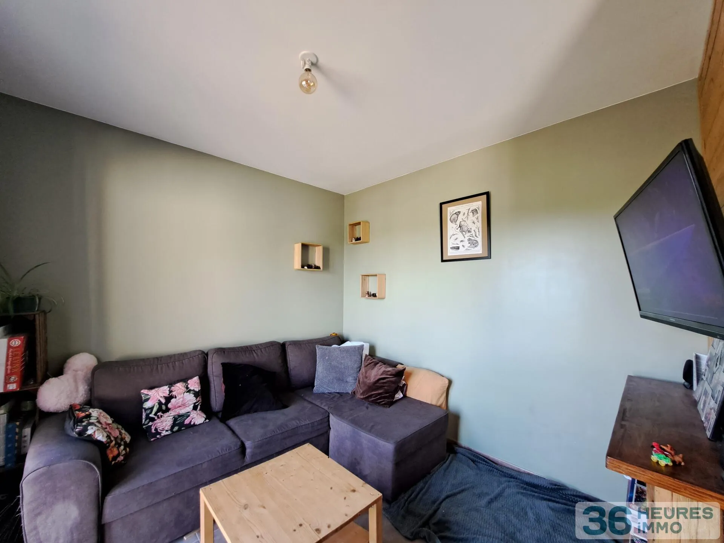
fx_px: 272
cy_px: 272
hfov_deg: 106.2
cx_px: 362
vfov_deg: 89.9
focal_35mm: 13
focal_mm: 1.74
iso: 250
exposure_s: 1/50
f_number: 2.2
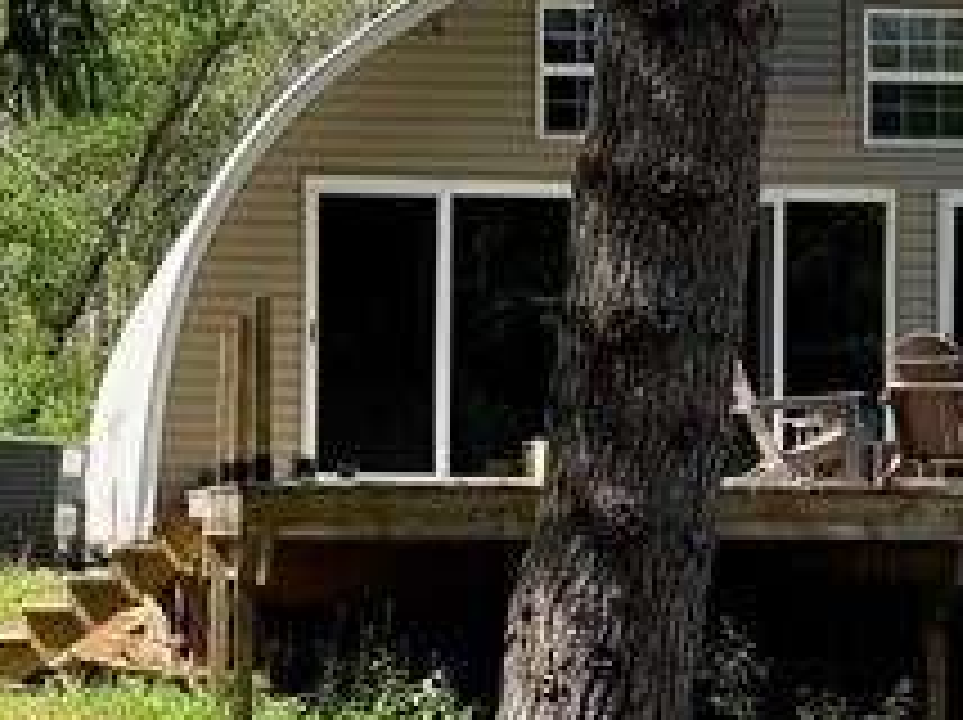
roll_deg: -1.0
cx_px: 468
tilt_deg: +2.2
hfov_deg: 17.1
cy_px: 477
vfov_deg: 12.8
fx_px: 3196
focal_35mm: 115
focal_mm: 6.76
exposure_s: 1/2053
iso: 100
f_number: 1.78
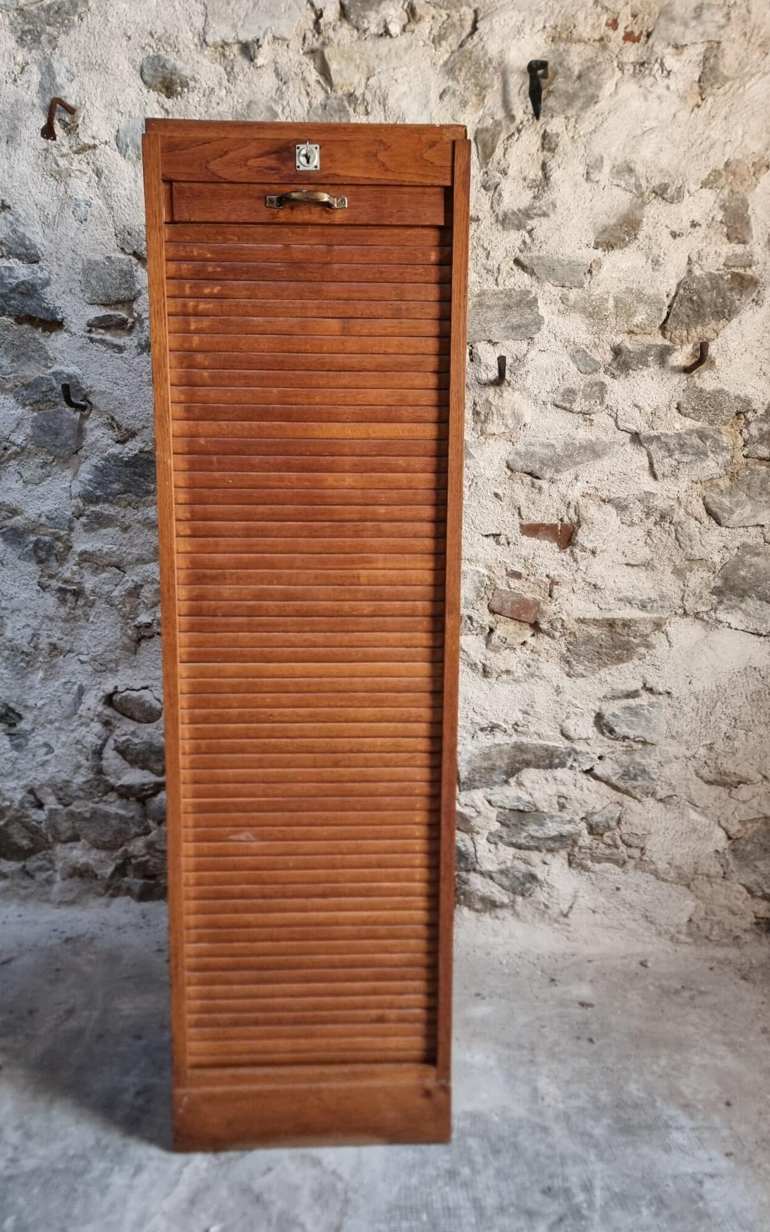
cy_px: 618
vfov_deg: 70.4
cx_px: 351
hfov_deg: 47.5
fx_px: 873
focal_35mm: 26
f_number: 1.8
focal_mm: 6.7
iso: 640
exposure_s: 1/50
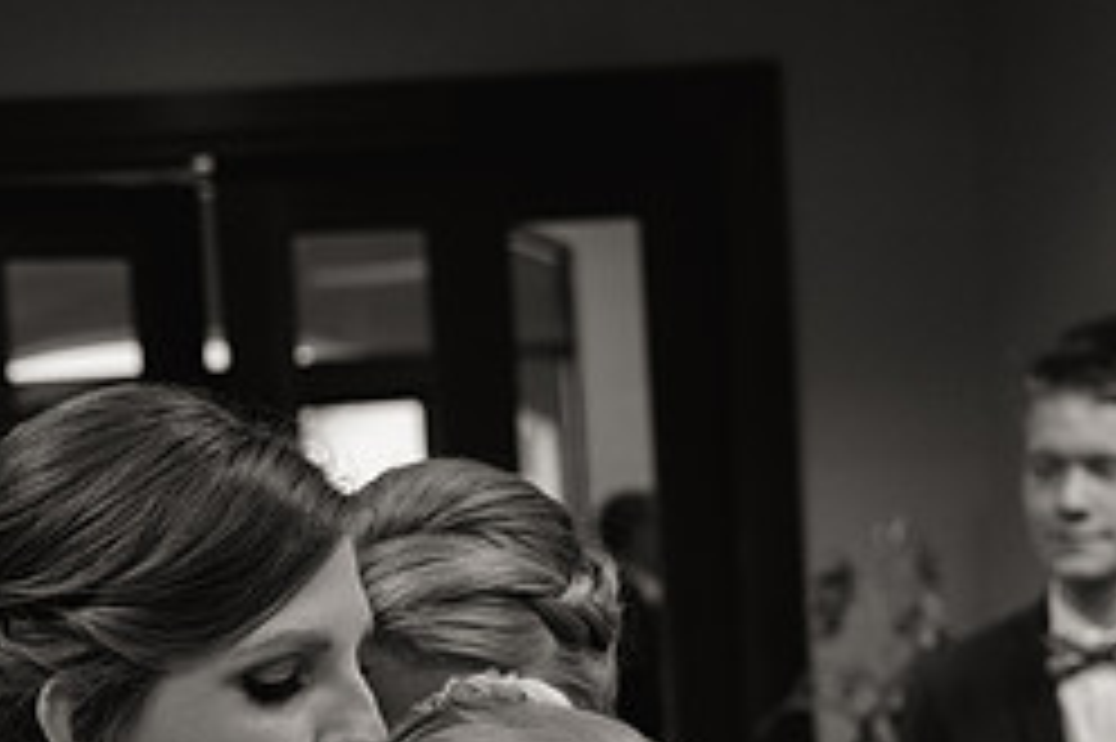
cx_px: 360
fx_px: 2540
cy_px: 812
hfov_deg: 24.6
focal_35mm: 82
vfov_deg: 16.2
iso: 1600
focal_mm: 35
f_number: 2.8
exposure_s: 1/125
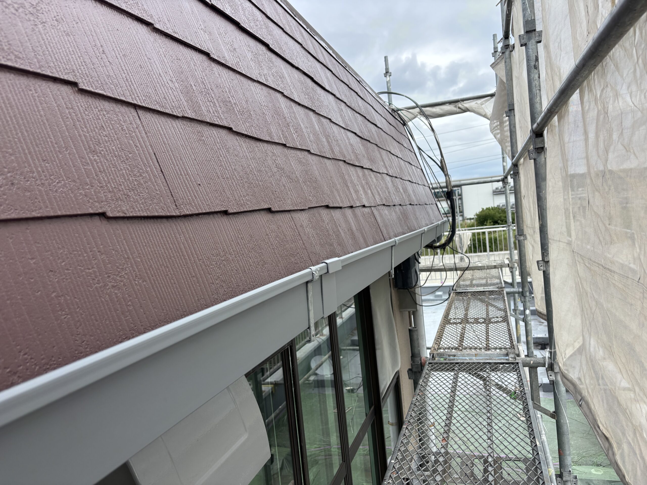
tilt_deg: -3.7
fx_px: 486
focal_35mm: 26
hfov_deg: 67.3
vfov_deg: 53.1
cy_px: 242
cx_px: 324
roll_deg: +5.0
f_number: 1.6
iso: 50
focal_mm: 5.96
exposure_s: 1/1139
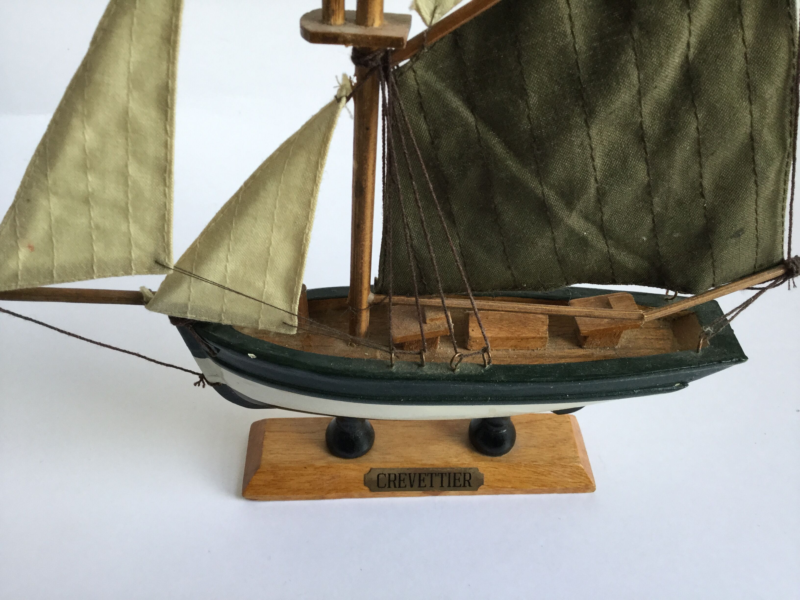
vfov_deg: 45.4
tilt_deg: -40.2
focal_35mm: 31
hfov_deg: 58.4
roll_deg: -0.7
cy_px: 300
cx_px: 400
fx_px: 716
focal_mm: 3.3
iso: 64
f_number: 2.4
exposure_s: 1/33
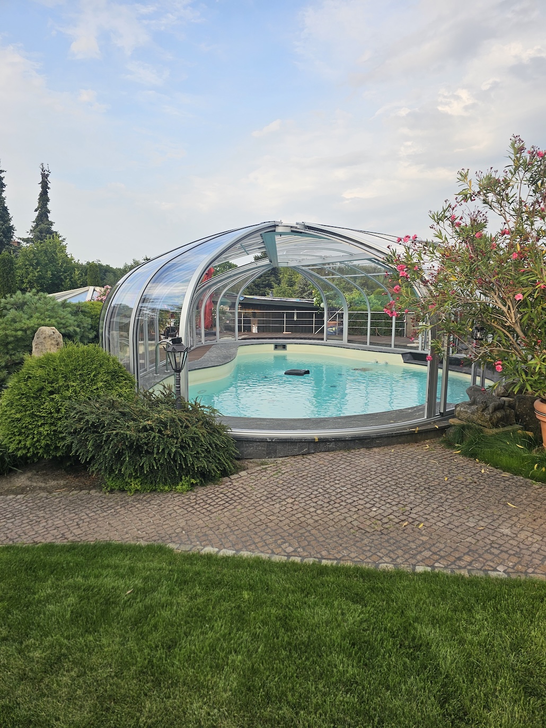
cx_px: 273
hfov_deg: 58.9
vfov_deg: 73.9
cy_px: 364
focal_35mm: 23
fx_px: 484
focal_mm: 6.3
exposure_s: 1/315
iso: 10
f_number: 1.7
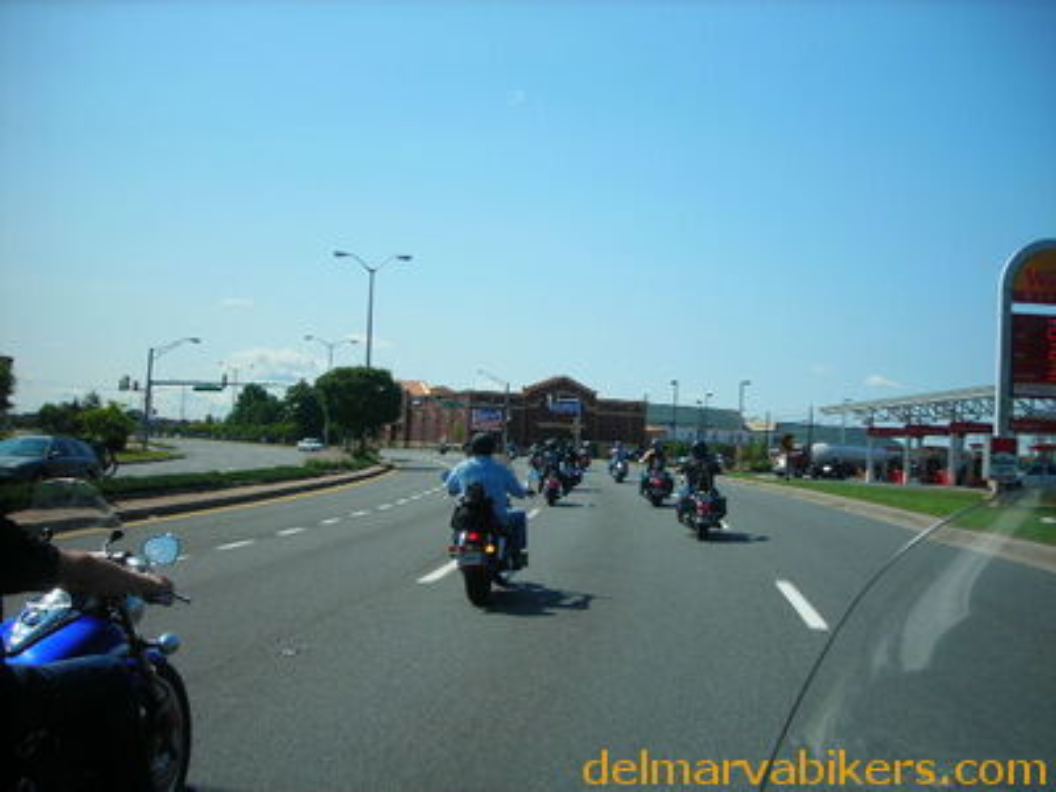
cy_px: 396
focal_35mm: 38
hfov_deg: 49.0
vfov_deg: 37.7
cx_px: 528
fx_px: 1159
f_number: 6.4
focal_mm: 6.3
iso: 50
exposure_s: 1/227
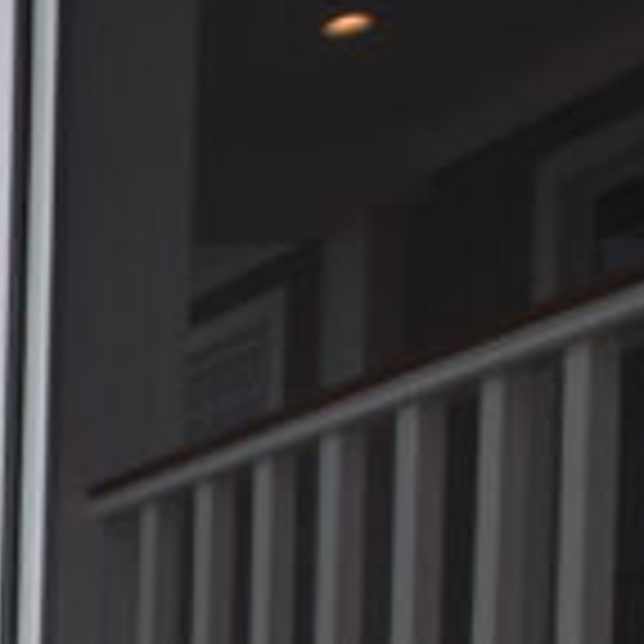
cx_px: -1265
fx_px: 1915
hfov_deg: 11.5
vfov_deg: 16.3
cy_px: 1128
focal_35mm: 91
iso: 100
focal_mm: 10
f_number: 10
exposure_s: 1/200
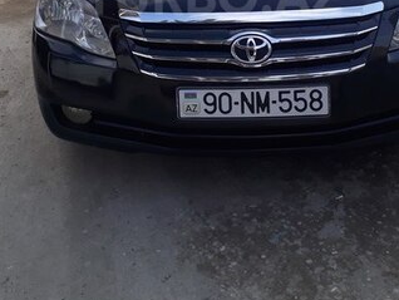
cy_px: -4
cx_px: 213
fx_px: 646
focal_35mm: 56
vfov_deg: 24.8
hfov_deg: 34.3
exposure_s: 1/561
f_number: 1.9
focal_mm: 3.6
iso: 40
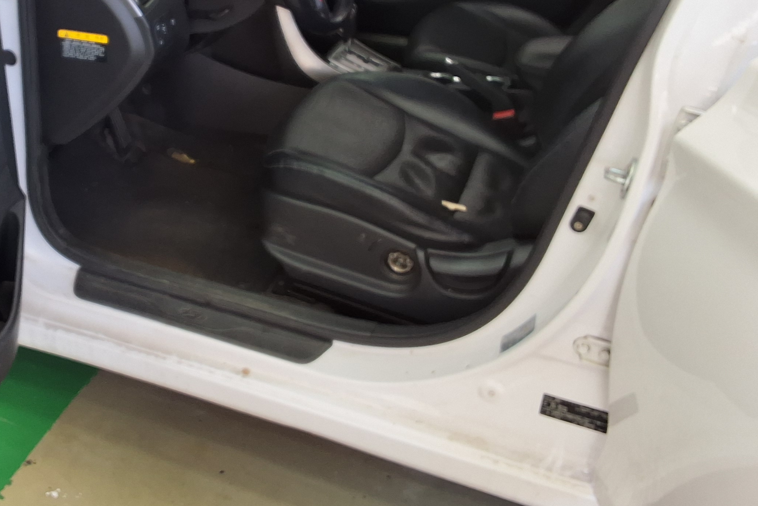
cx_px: 196
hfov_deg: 41.6
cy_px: 125
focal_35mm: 46
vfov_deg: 28.8
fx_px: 969
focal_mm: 2.91
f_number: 1.9
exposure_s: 1/120
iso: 50
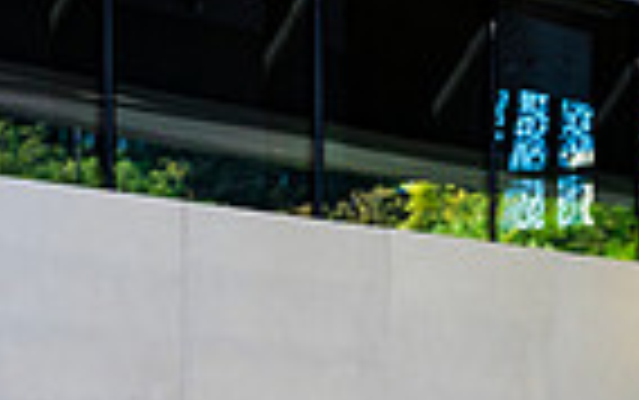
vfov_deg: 7.7
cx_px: -40
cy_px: 708
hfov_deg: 12.4
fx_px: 2893
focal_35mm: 166
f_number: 3.5
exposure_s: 1/125
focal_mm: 40
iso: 64
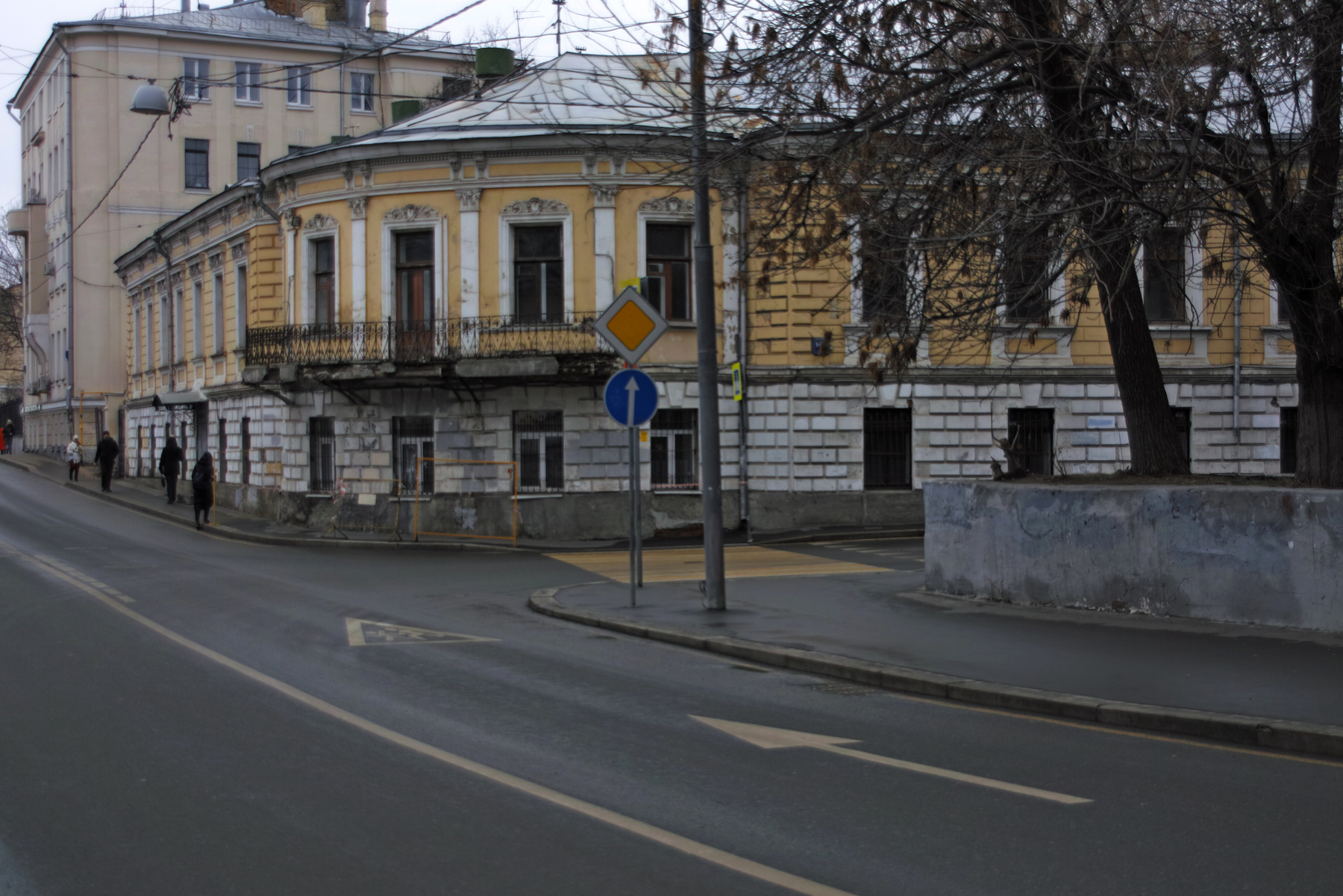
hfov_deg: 38.9
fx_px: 1902
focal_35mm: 51
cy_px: 448
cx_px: 672
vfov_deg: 26.5
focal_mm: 34
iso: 200
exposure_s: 1/100
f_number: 2.8
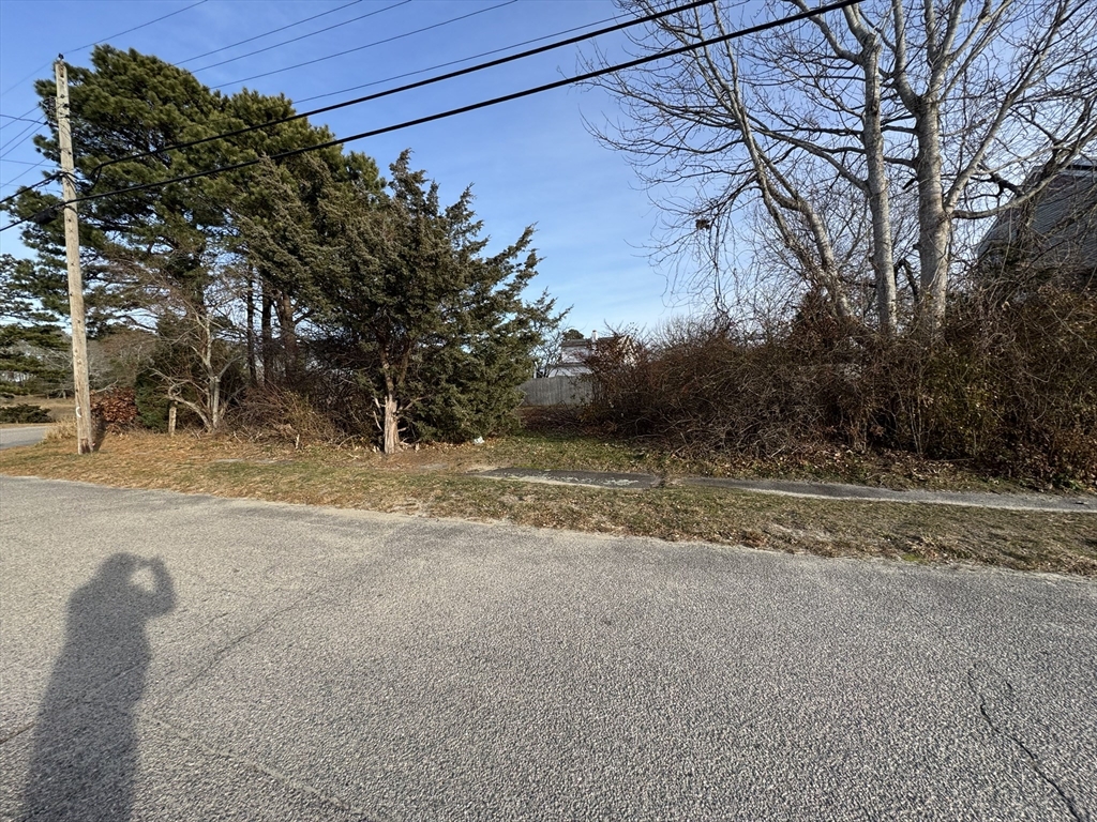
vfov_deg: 85.7
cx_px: 548
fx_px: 444
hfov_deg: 102.1
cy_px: 411
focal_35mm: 14
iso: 40
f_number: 2.2
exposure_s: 1/687
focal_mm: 2.22
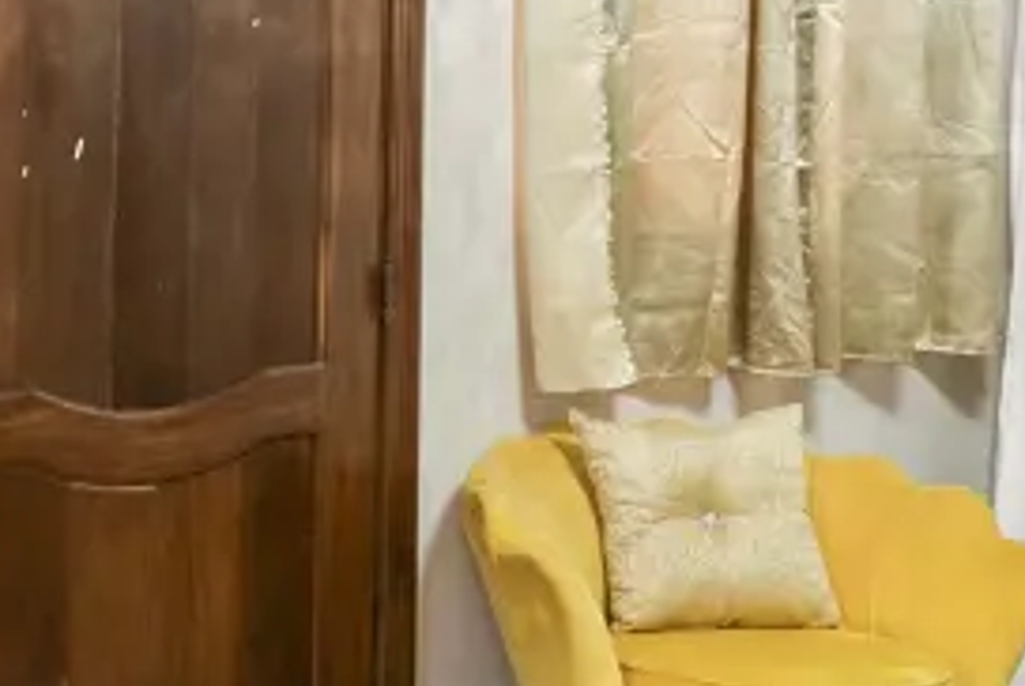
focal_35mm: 141
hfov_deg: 13.1
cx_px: -855
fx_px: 4019
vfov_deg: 9.4
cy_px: 1172
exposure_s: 1.3
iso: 250
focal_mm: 20
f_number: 9
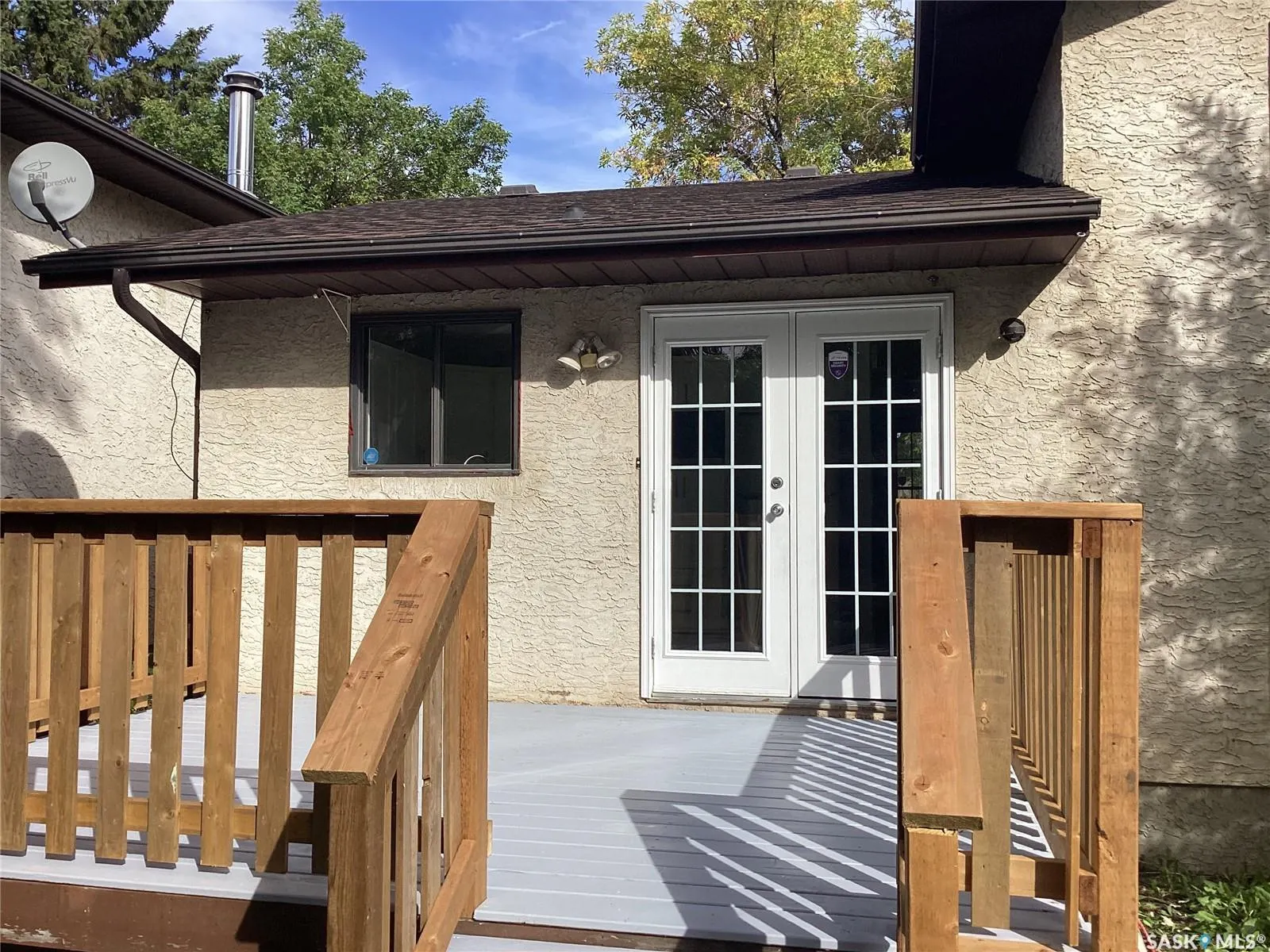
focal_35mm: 31
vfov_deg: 45.4
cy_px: 476
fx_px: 1137
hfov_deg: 58.4
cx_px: 635
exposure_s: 1/1314
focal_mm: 3.3
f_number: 2.4
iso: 25
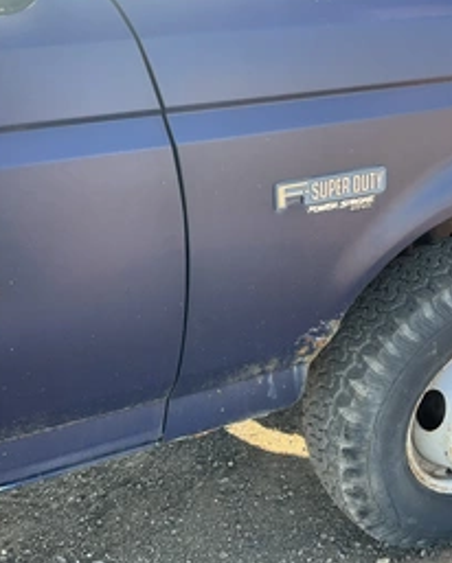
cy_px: 298
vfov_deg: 42.0
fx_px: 735
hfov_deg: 34.1
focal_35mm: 44
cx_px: 265
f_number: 1.8
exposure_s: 1/126
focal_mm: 3
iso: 25
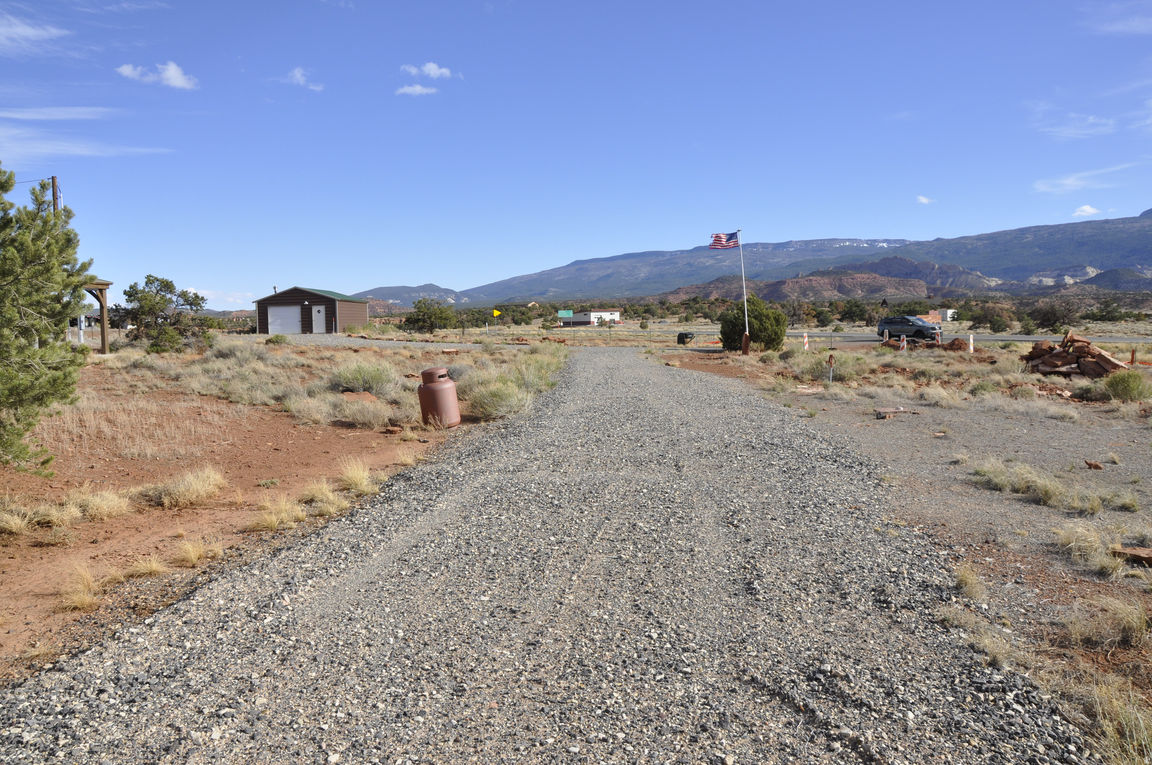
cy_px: 382
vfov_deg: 47.8
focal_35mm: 27
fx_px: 863
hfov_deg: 67.4
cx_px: 576
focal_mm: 18
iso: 200
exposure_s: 1/320
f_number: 9
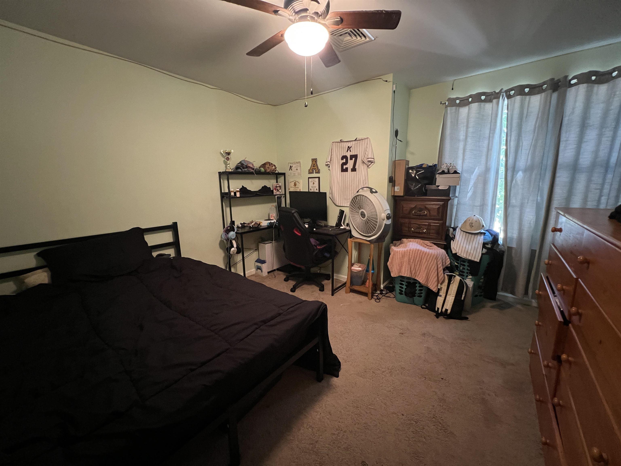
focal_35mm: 13
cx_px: 310
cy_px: 233
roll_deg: +0.3
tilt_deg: -11.7
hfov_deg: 106.2
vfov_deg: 89.9
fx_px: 233
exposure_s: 1/40
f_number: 1.8
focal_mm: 1.57
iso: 800
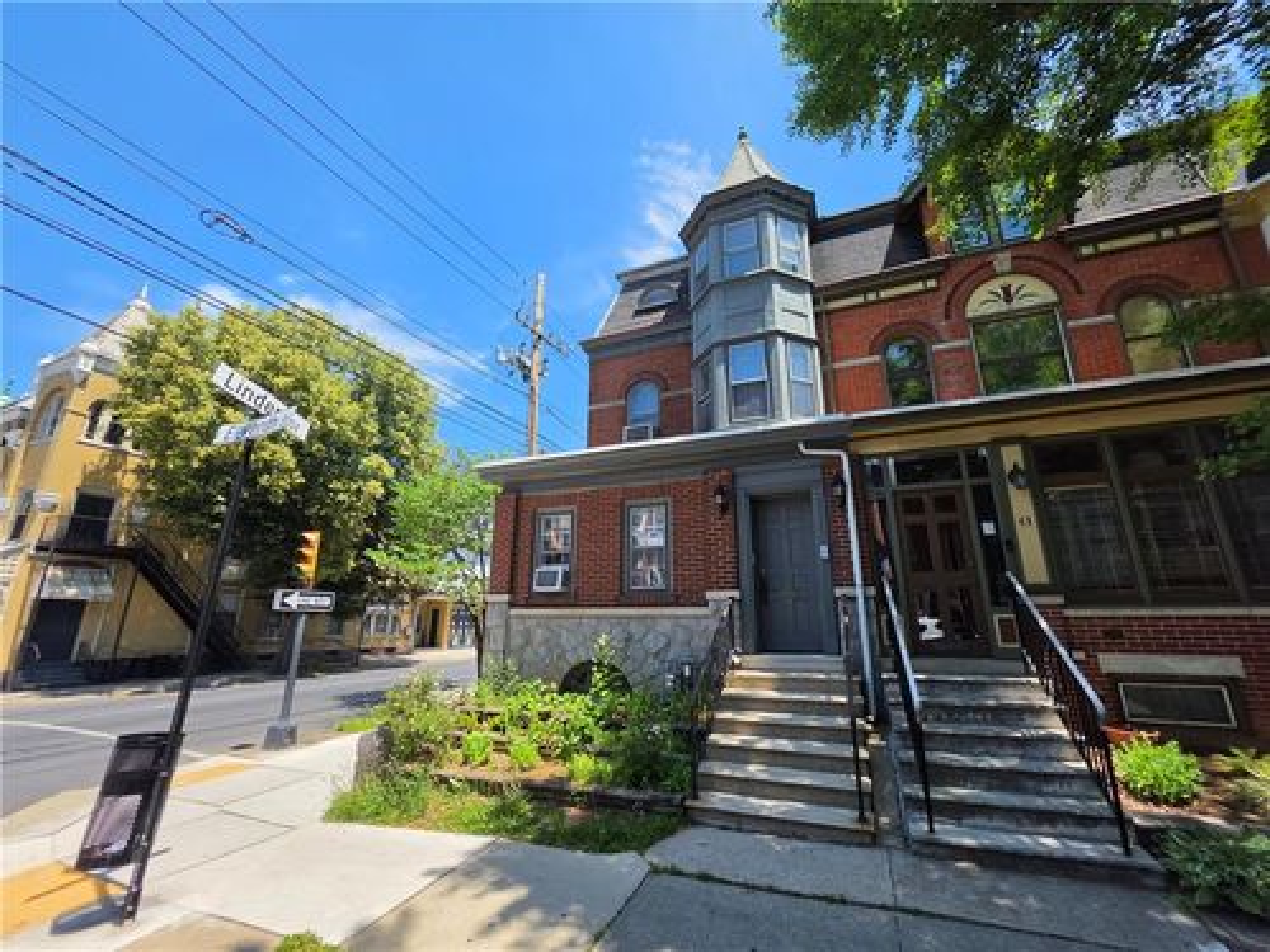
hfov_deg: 106.2
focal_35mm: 13
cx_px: 635
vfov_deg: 89.9
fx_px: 477
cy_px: 476
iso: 32
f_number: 1.9
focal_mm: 2.2
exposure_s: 1/1493
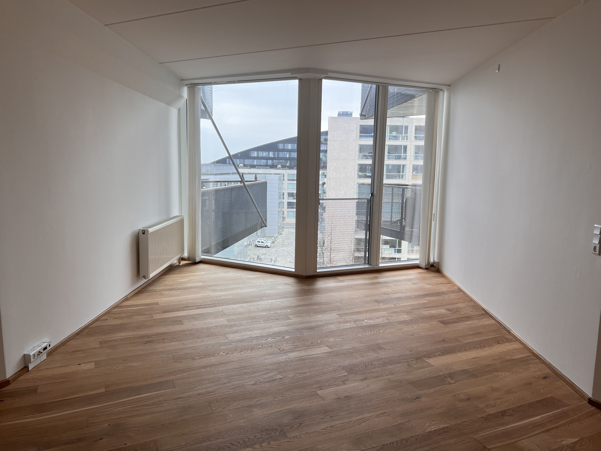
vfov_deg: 53.1
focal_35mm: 26
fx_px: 451
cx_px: 300
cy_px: 226
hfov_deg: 67.3
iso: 50
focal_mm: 5.7
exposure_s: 1/183
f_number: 1.5
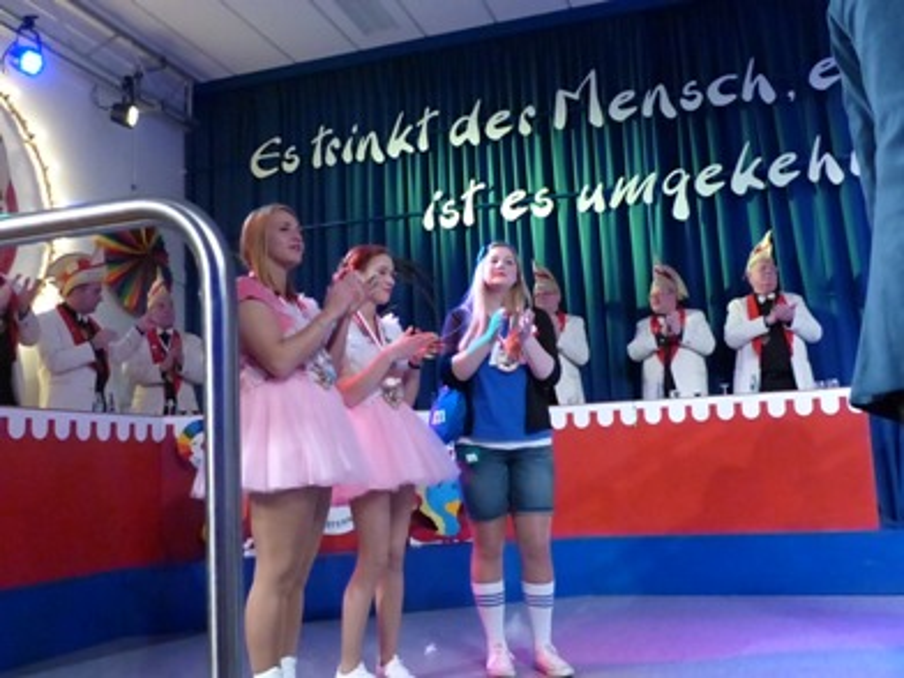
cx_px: 452
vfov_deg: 42.9
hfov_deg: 55.4
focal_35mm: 33
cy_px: 339
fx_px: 862
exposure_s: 1/125
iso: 1600
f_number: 2.8
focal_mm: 5.9
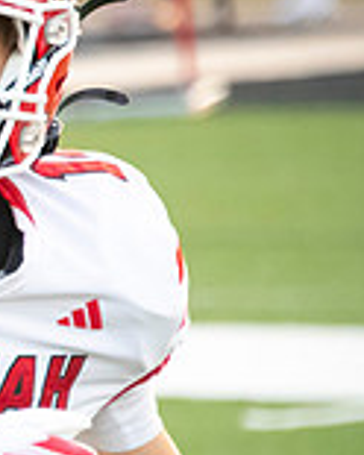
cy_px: 181
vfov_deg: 2.7
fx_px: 9480
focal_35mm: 704
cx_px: -390
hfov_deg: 2.2
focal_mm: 200
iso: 4000
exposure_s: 1/800
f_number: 5.6
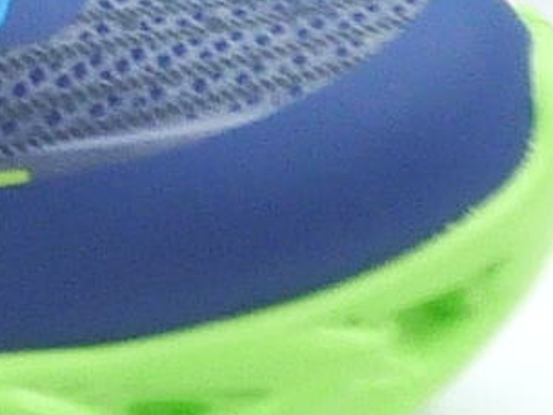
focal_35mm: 305
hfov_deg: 6.3
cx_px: -533
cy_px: 71
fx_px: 4872
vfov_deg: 4.9
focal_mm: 5.9
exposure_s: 1/200
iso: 100
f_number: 4
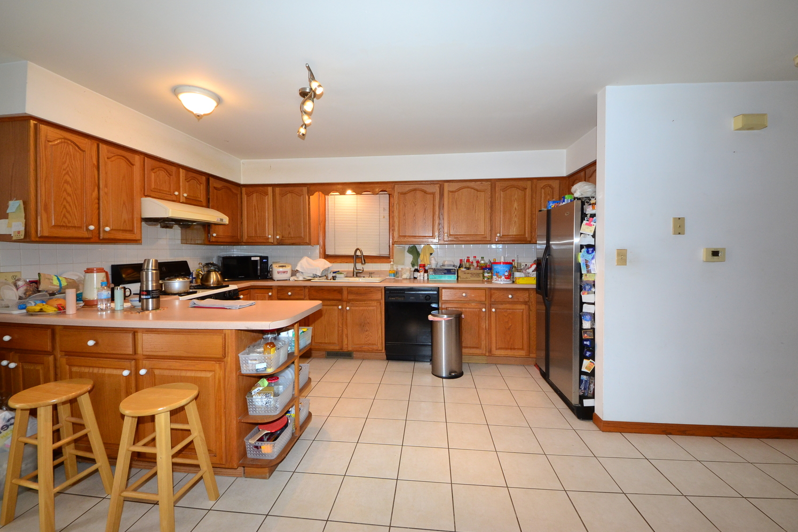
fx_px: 288
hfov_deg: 108.3
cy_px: 256
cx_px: 402
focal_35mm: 13
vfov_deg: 85.4
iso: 800
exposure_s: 1/25
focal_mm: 8
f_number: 9
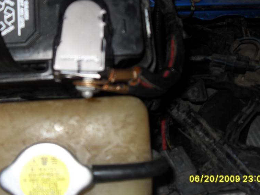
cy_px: 73
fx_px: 346
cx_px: 112
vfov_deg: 31.4
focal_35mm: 46
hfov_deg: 41.1
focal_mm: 6.3
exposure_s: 1/45
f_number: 2.8
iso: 100
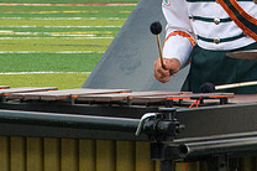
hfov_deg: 3.3
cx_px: 223
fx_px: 4483
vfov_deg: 2.2
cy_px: -39
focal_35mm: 629
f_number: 10
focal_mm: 120
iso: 2500
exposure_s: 1/400
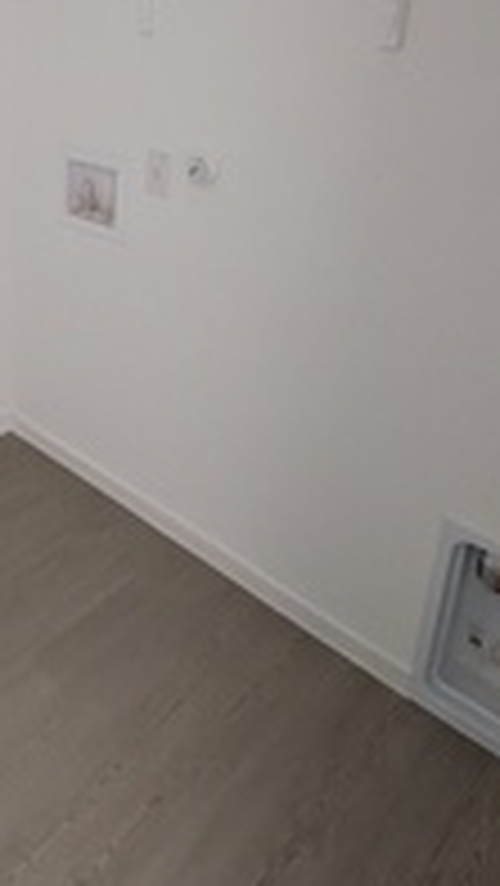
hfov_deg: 36.4
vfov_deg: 59.2
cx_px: 90
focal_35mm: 31
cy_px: 220
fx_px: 730
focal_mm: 1.85
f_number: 2.2
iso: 832
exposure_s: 1/60
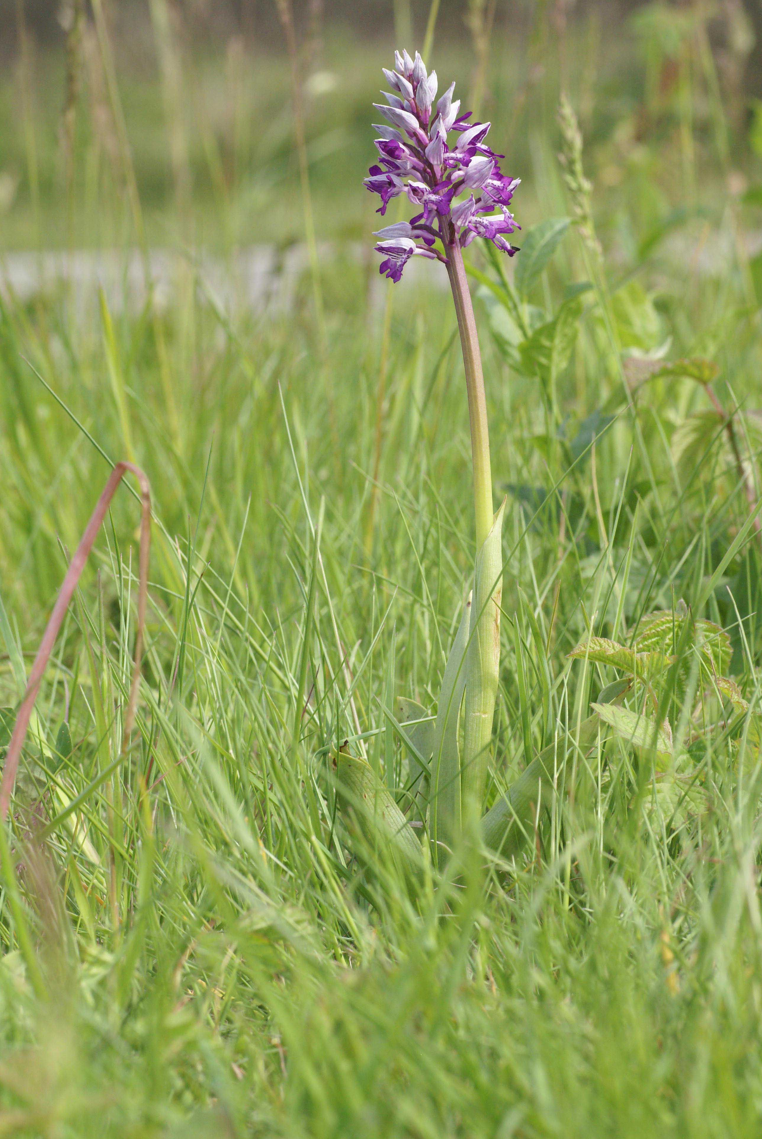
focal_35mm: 136
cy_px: 572
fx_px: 4306
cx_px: 379
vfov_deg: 15.1
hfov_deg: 10.1
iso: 400
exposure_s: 1/320
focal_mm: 90
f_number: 10
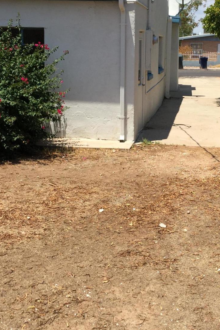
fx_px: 504
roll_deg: -0.5
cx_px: 160
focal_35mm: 55
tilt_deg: -7.3
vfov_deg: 35.9
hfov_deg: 24.4
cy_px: 113
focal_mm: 4.15
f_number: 2.2
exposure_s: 1/2326
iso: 32
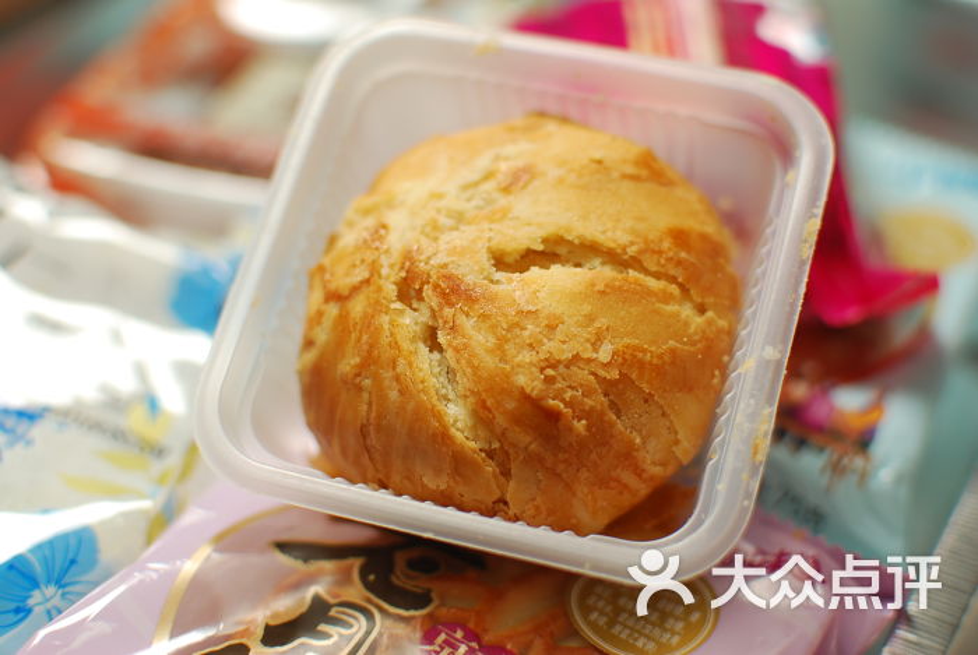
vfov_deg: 25.8
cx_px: 489
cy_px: 328
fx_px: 1428
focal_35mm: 52
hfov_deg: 37.8
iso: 100
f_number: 2.5
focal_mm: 35
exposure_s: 1/160
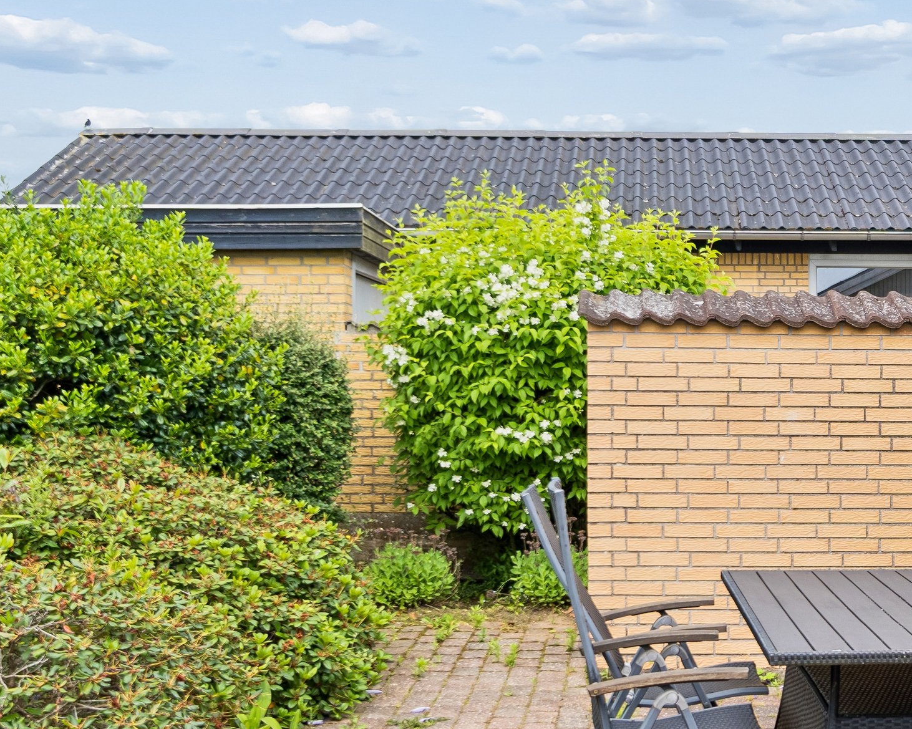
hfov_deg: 35.0
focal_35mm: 52
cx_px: 712
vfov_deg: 29.1
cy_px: 371
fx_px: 1403
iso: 200
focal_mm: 18
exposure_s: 1/320
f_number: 4
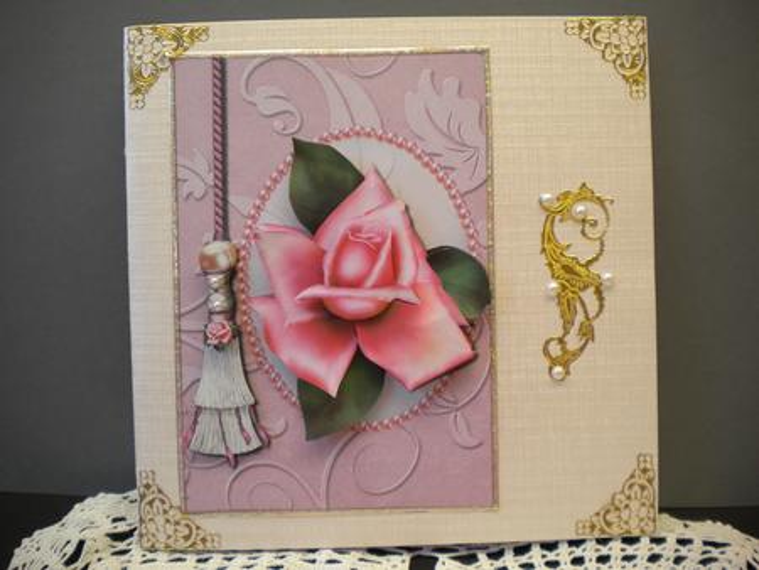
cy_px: 285
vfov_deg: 40.7
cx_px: 380
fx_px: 768
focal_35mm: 35
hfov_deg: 52.6
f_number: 3.1
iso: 80
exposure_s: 1/160
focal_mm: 6.3
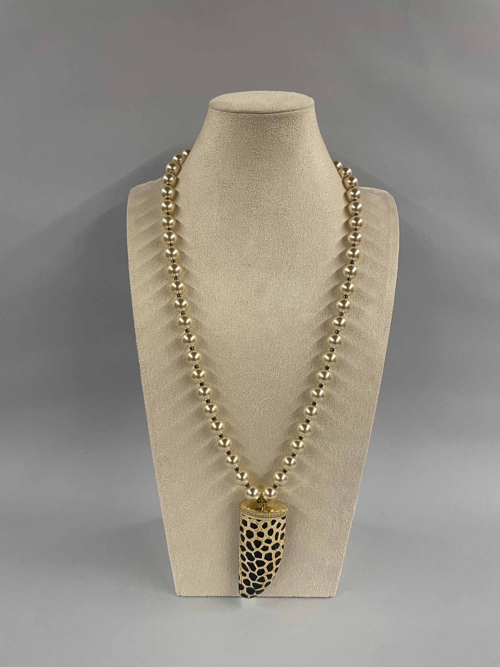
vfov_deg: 67.3
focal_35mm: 26
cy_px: 334
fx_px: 501
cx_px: 250
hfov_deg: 53.1
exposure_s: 1/50
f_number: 1.6
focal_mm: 4.2
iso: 64
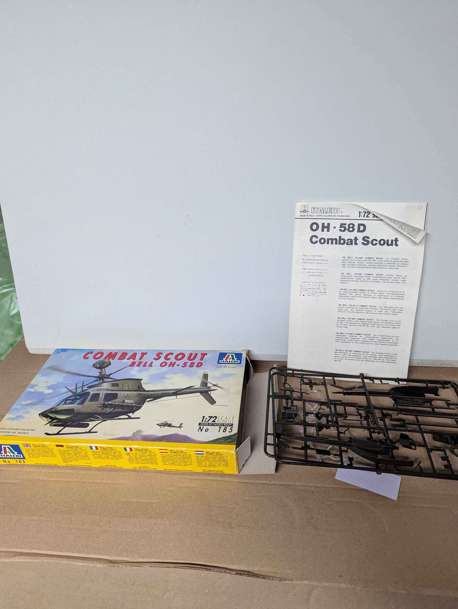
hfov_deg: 56.9
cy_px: 304
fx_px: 422
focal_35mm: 24
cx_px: 229
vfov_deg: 71.5
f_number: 1.85
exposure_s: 1/153
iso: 820
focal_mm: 6.81
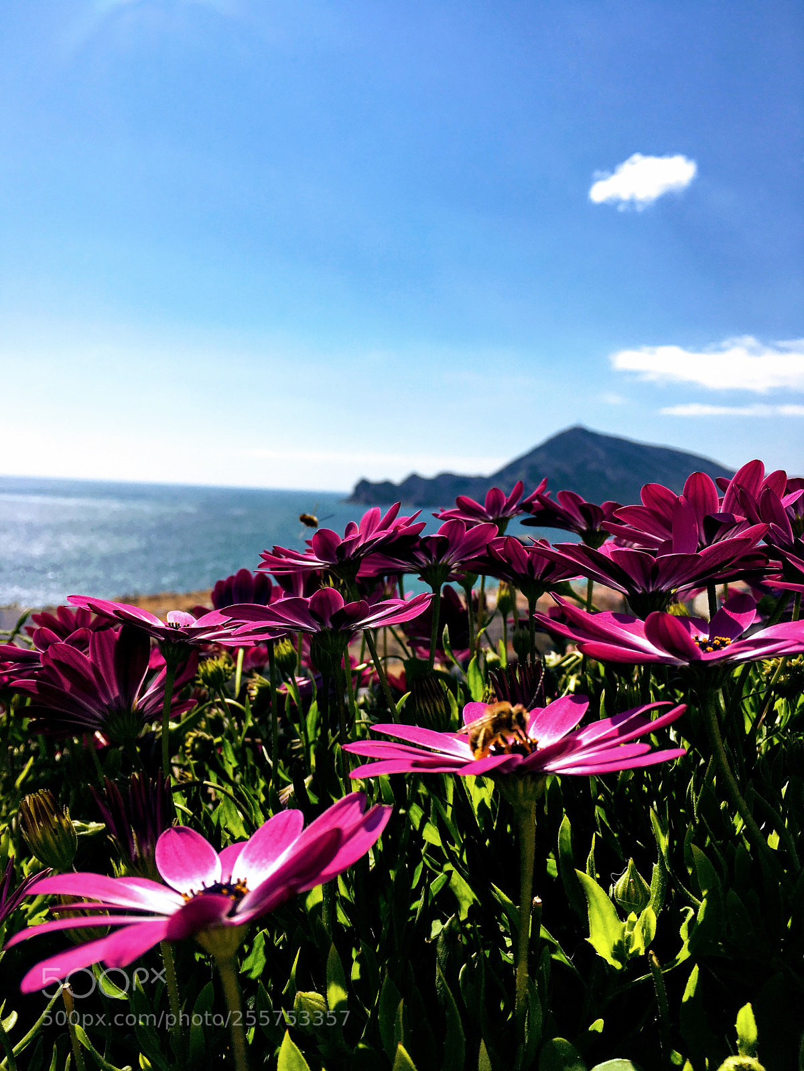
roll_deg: -3.0
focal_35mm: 29
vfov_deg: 61.7
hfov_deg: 48.2
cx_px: 402
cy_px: 536
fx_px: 898
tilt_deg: -2.2
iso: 25
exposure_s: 1/2849
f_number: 2.2
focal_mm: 4.15
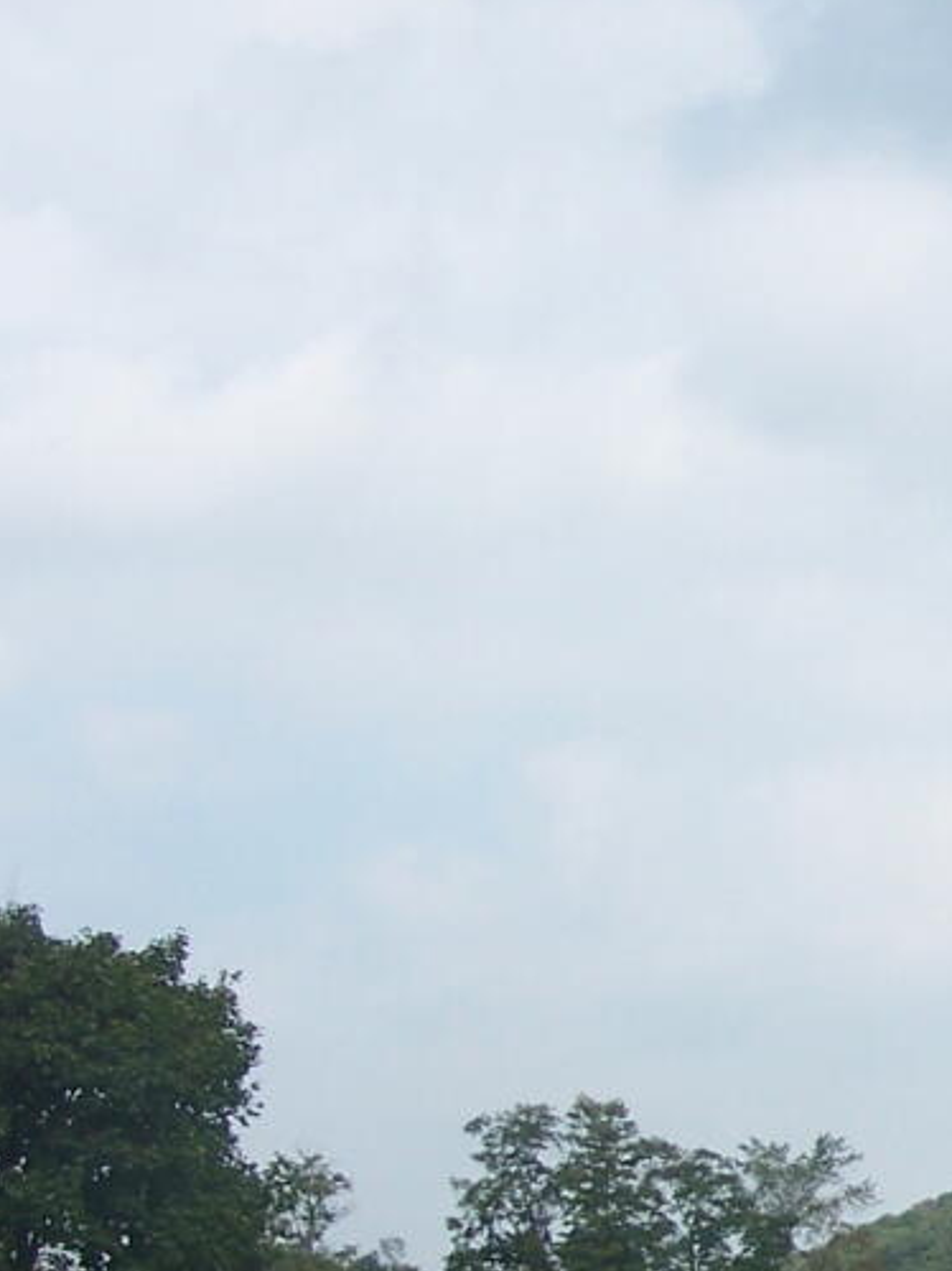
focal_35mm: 104
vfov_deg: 18.6
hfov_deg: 13.7
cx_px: 1212
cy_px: 1114
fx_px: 3815
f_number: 4
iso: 80
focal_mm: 6.3
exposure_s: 1/640
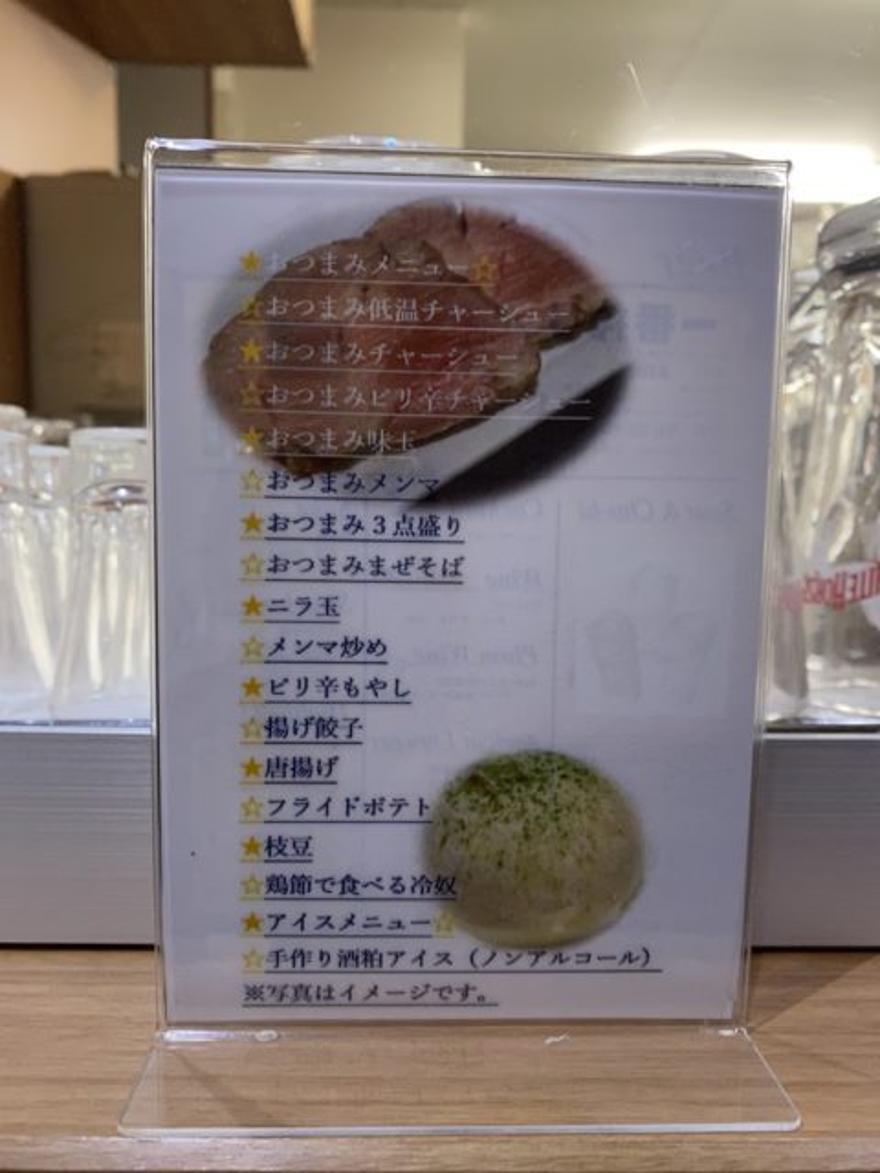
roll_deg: -1.7
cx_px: 440
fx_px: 881
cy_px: 586
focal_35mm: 26
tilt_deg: -6.4
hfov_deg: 53.1
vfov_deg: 67.3
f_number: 1.8
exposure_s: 1/50
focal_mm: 4.25
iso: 160
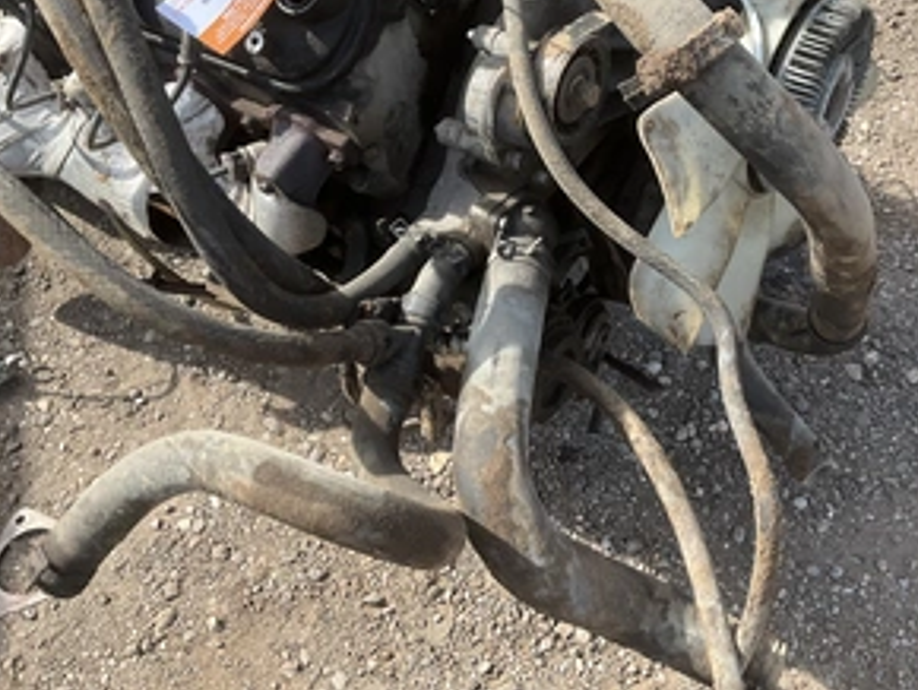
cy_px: 218
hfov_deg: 46.6
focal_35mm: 40
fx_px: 1062
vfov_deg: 35.6
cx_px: 535
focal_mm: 3
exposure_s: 1/519
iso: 25
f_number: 1.8
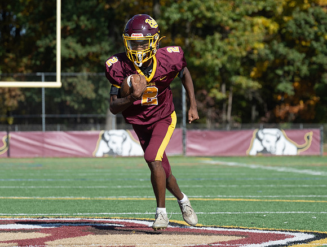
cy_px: 117
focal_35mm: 170
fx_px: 1609
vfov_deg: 8.8
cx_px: 167
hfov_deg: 11.6
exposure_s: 1/2000
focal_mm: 74
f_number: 2.8
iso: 125
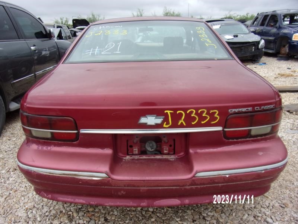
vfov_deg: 56.8
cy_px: 112
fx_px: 207
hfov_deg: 71.6
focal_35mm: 24
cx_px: 149
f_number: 3.3
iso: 80
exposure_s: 1/350
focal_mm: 4.3
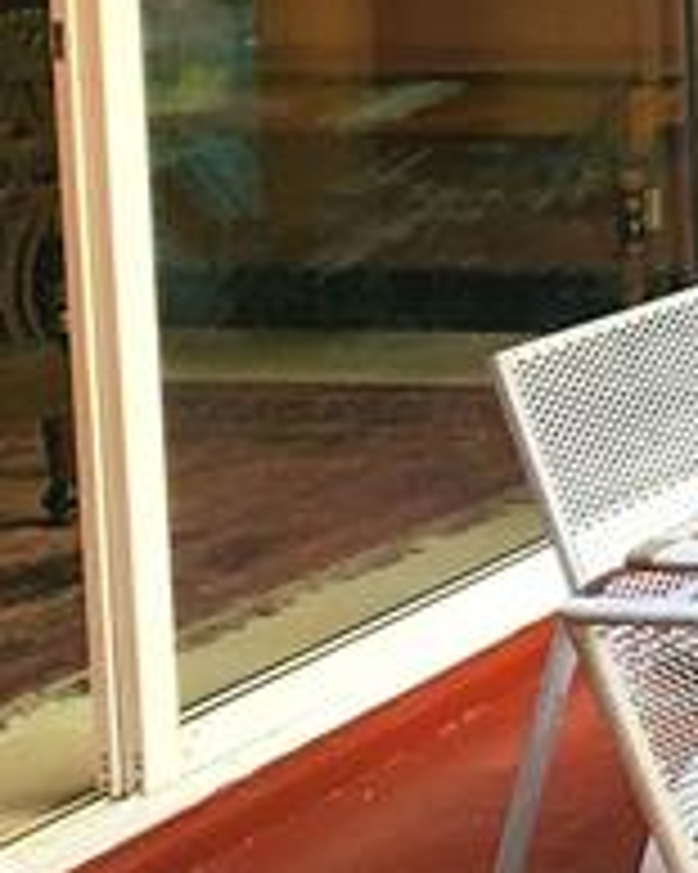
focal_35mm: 67
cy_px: -27
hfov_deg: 12.3
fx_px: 1731
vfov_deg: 26.6
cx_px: 1981
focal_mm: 2.2
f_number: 2.2
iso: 80
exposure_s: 1/120
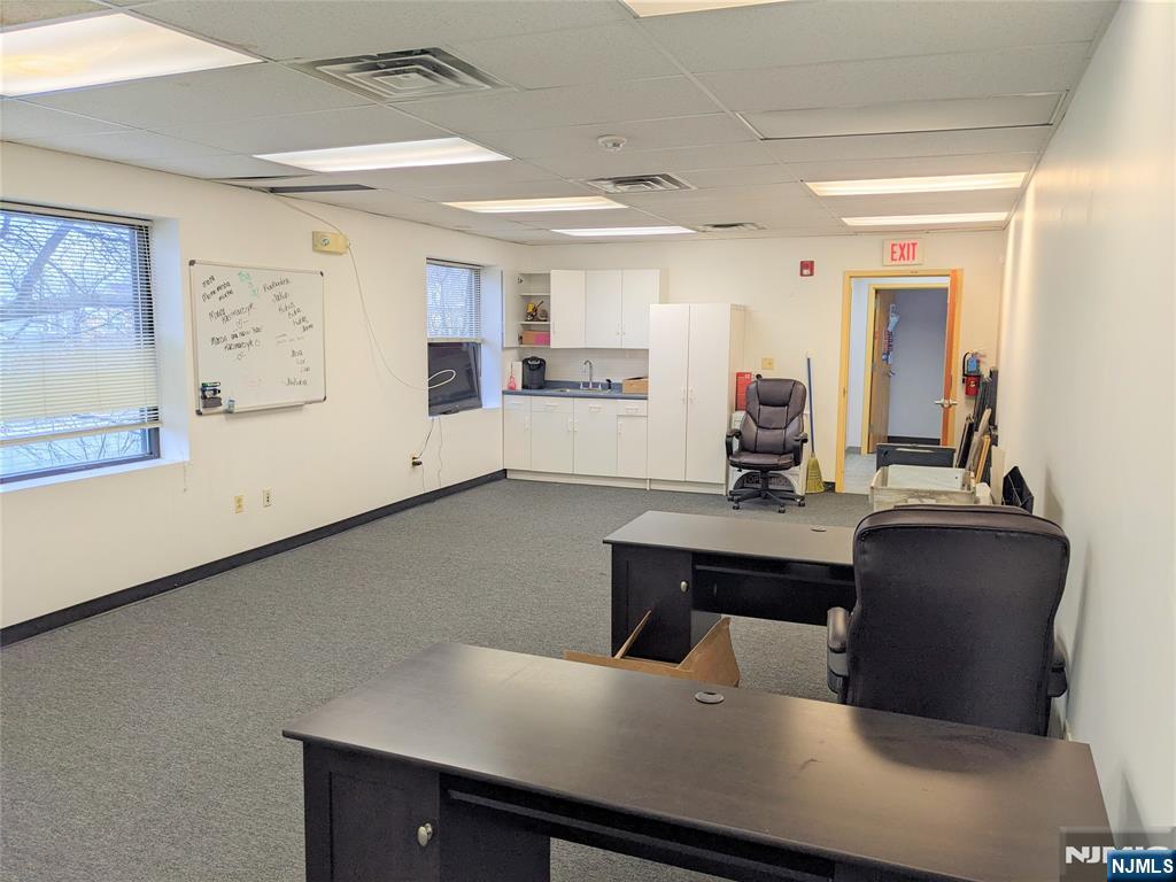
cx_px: 588
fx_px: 917
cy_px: 441
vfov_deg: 51.4
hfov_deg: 65.3
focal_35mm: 27
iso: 42
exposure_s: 1/169
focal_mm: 4.38
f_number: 1.73
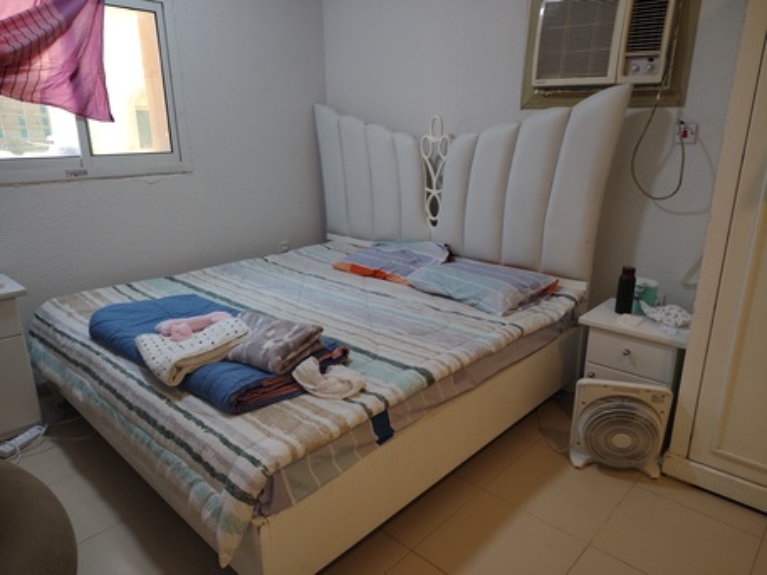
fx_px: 532
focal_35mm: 24
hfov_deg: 71.6
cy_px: 288
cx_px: 384
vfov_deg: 56.8
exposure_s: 1/120
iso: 479
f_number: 1.8
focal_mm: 5.56
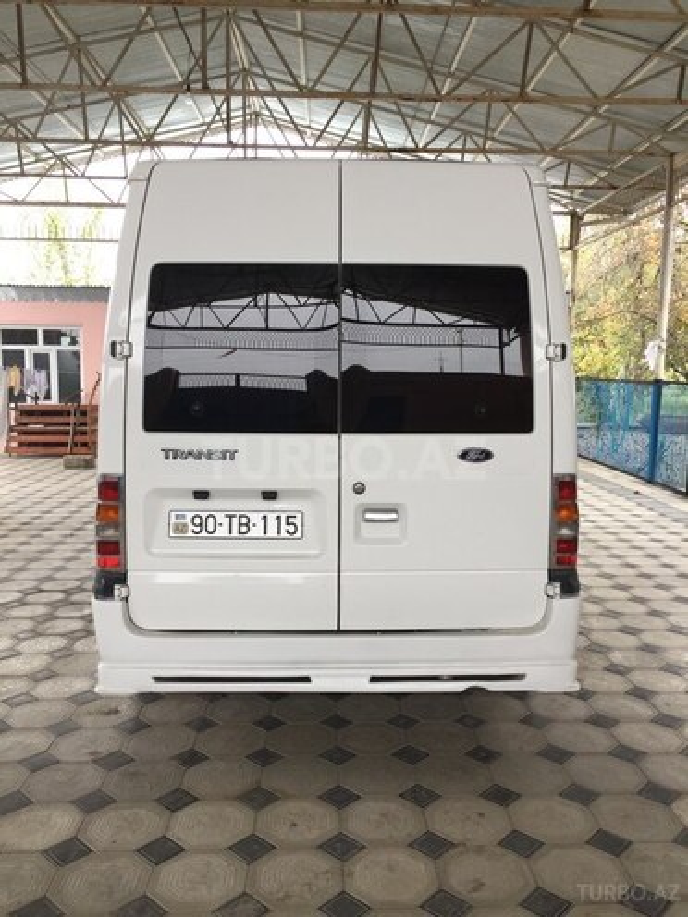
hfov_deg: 48.2
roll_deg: -0.6
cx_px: 344
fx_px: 769
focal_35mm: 29
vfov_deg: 61.7
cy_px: 458
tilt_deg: -7.2
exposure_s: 1/100
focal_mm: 4.15
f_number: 2.2
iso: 40
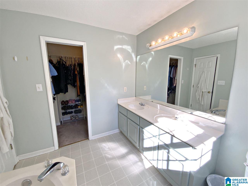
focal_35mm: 14
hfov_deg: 102.1
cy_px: 93
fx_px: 100
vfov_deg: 85.7
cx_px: 124
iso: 32
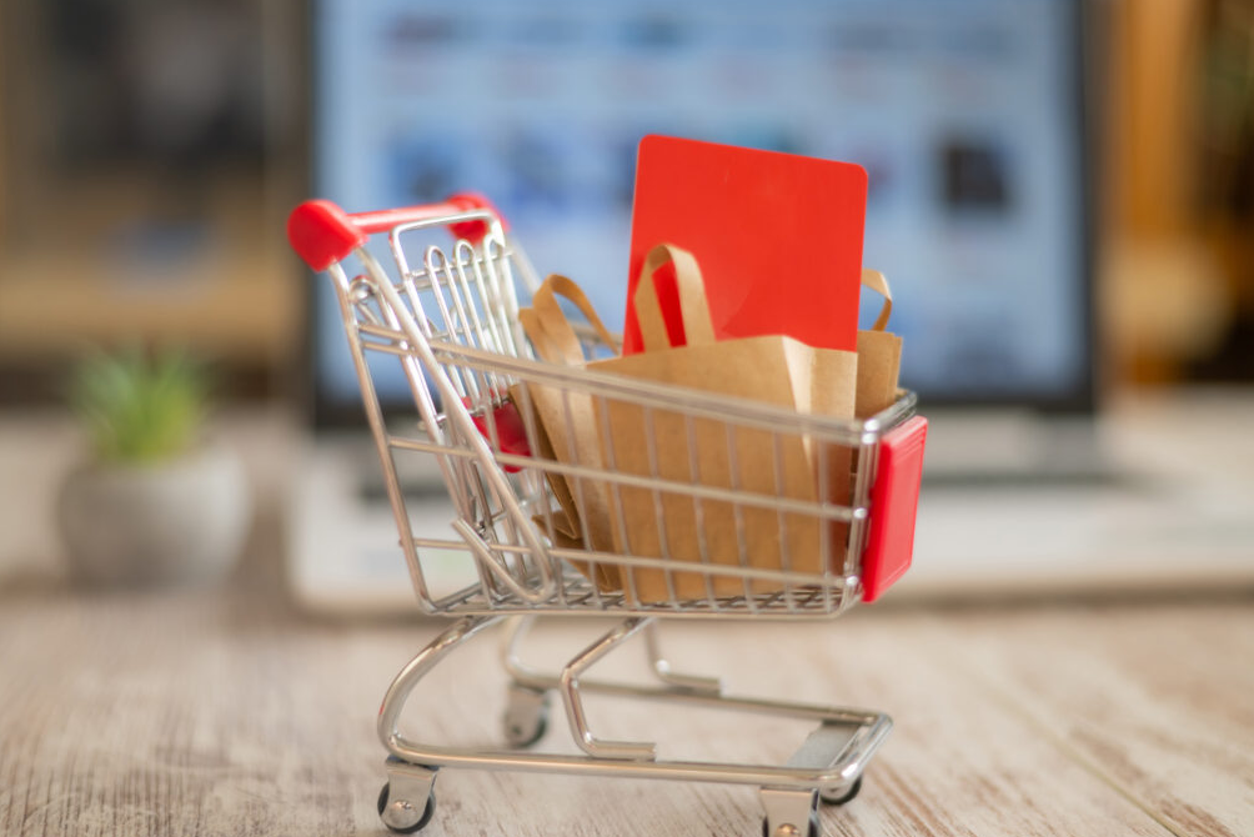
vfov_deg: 26.5
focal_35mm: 51
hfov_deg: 38.9
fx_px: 1777
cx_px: 637
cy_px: 422
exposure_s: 1/400
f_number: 1.8
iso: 320
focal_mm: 50
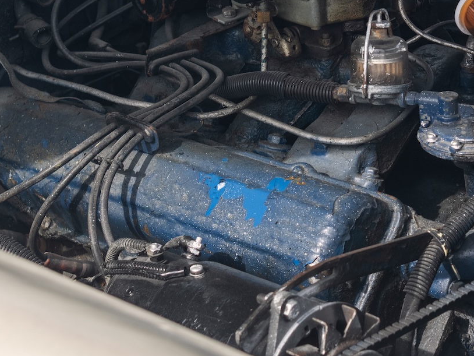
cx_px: 373
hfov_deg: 15.8
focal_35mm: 124
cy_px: 32
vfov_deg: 11.9
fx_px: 1698
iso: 160
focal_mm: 42
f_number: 5.6
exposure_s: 1/160
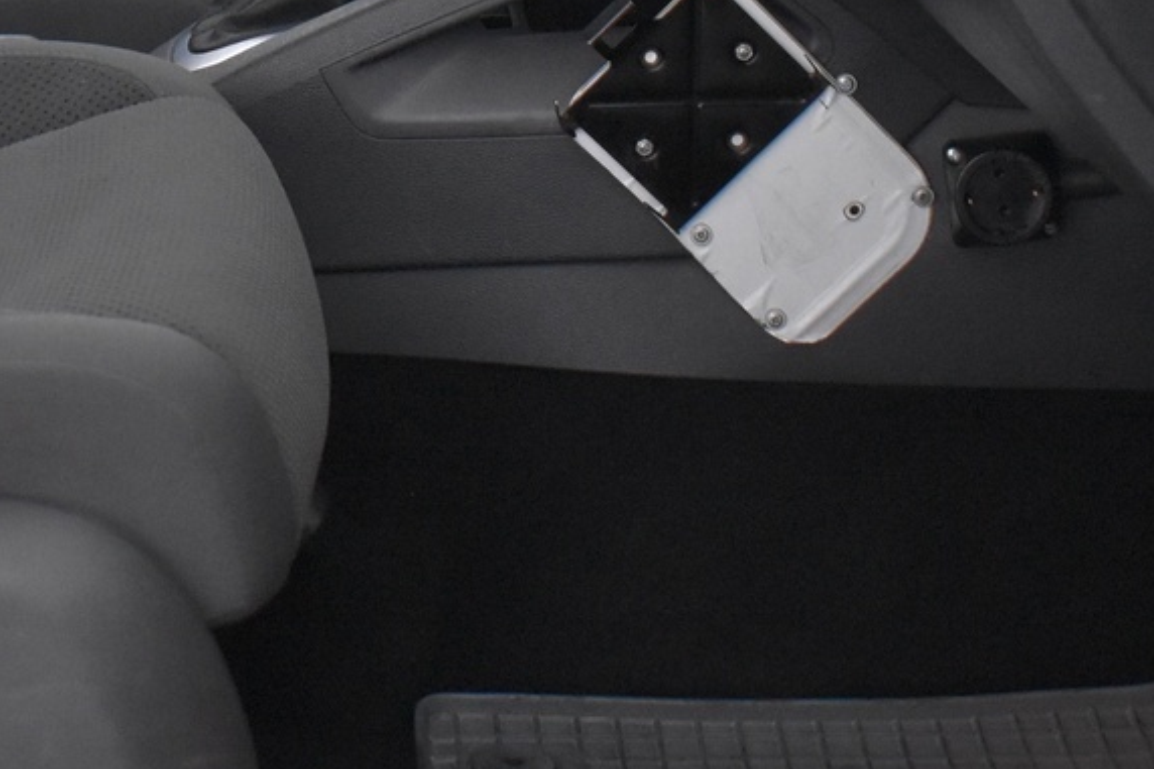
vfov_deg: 13.2
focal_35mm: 102
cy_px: -26
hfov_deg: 19.8
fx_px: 3269
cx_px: 258
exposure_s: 1/30
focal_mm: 24
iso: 3200
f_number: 3.8
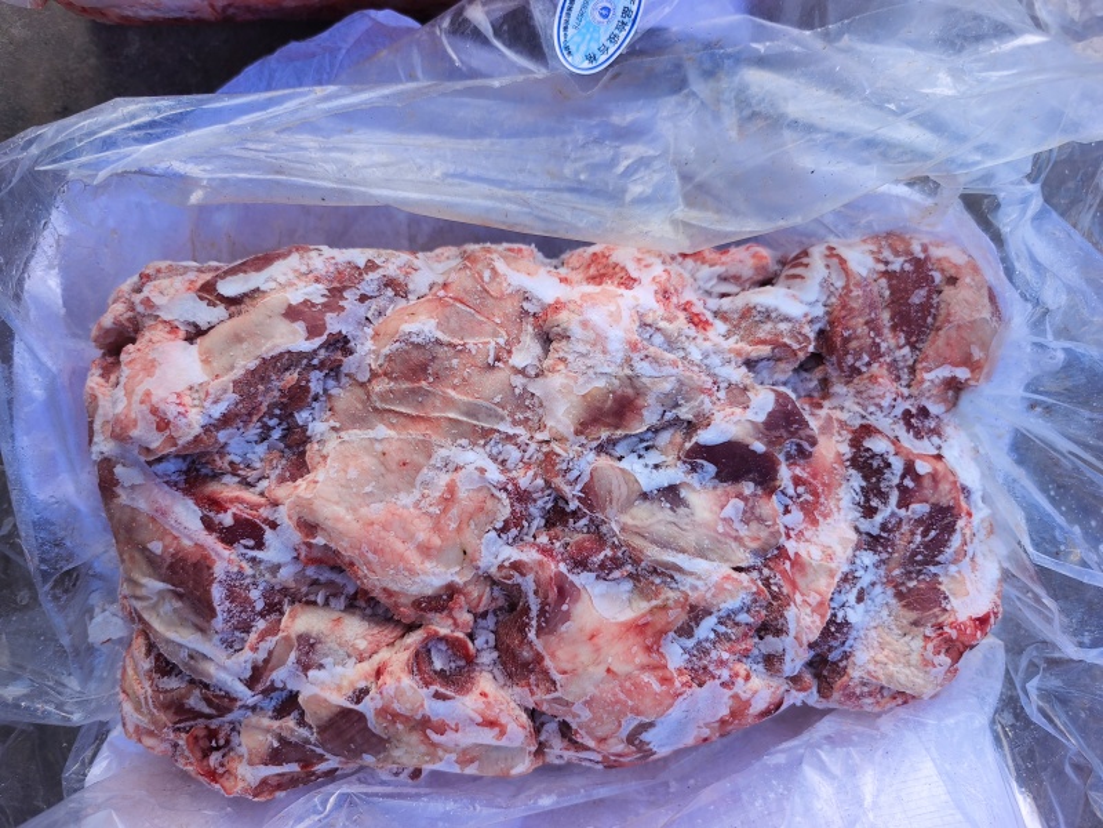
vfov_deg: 58.9
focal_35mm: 23
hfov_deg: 73.9
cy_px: 414
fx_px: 733
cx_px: 552
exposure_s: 1/726
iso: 50
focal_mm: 6.51
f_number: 1.57
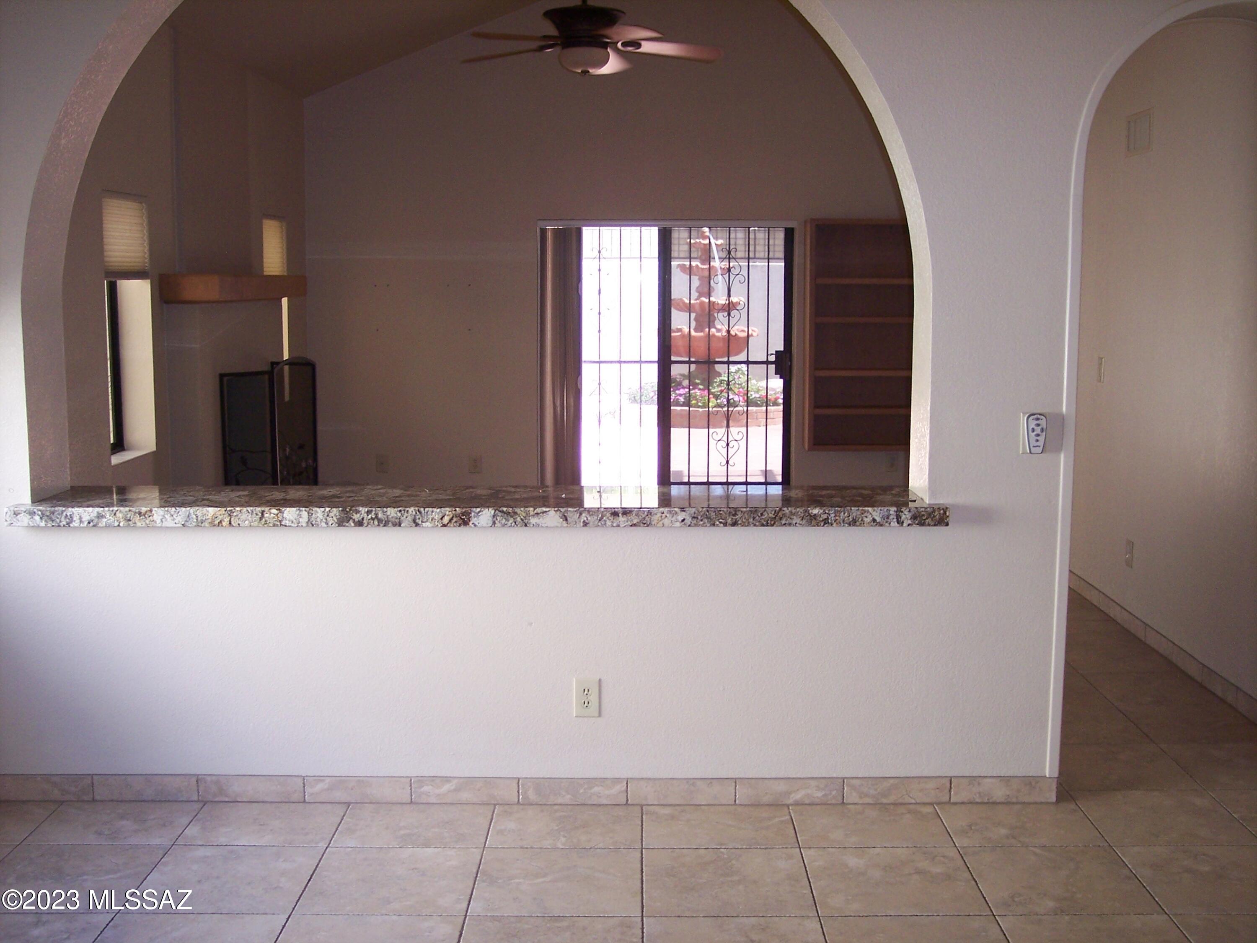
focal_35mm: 39
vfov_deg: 36.8
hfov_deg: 47.9
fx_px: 1416
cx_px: 628
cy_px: 472
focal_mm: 8
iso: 140
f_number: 2.8
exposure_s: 1/60
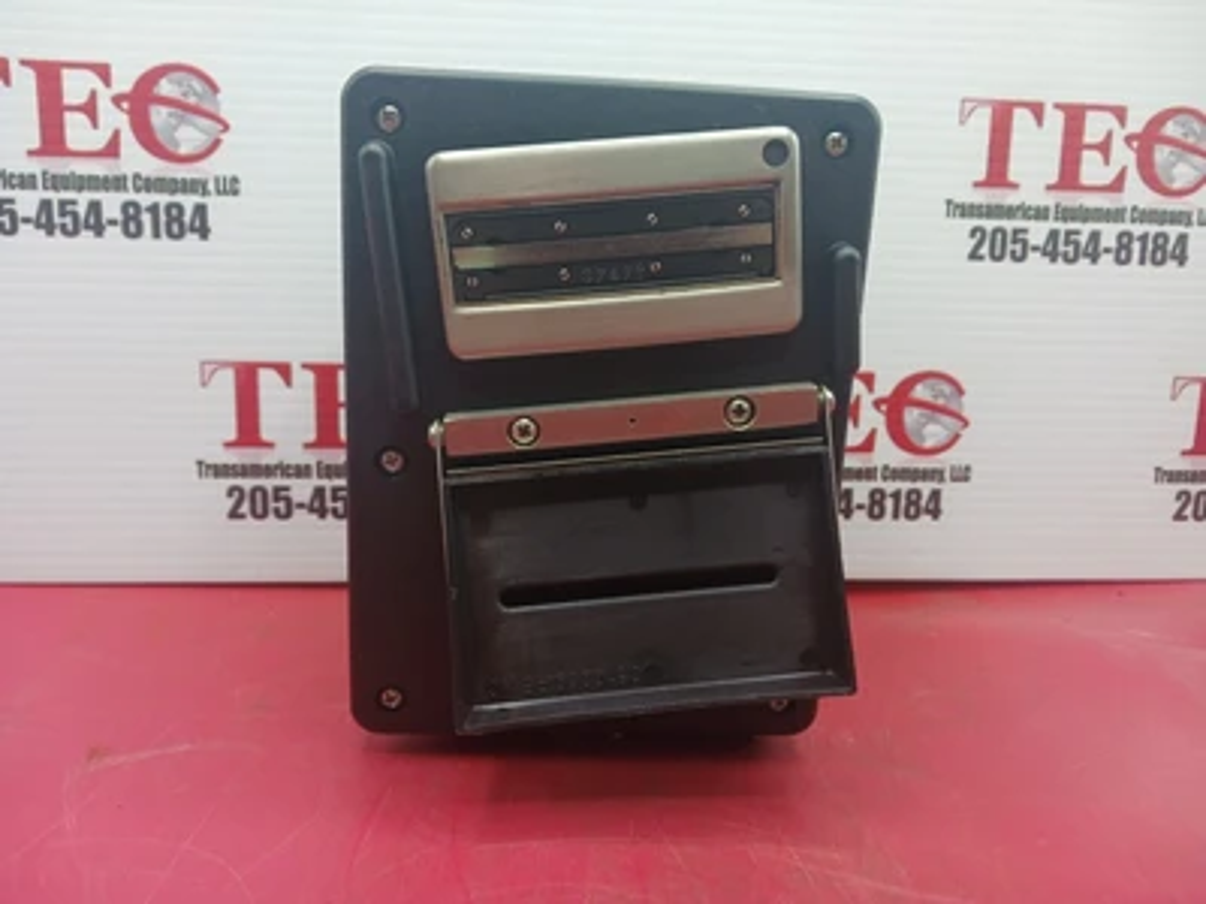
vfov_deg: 51.4
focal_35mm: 27
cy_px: 452
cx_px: 603
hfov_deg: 65.3
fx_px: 941
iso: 40
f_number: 1.8
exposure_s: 1/60
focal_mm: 4
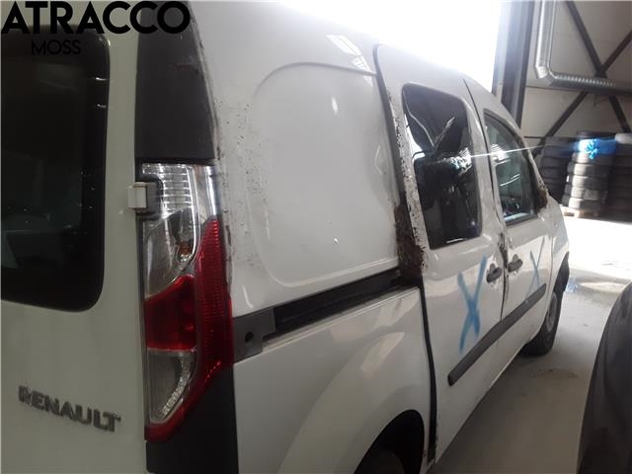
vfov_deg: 49.7
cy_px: 237
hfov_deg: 63.4
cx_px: 316
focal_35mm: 28
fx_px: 511
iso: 80
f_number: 1.9
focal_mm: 2.91
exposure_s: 1/50
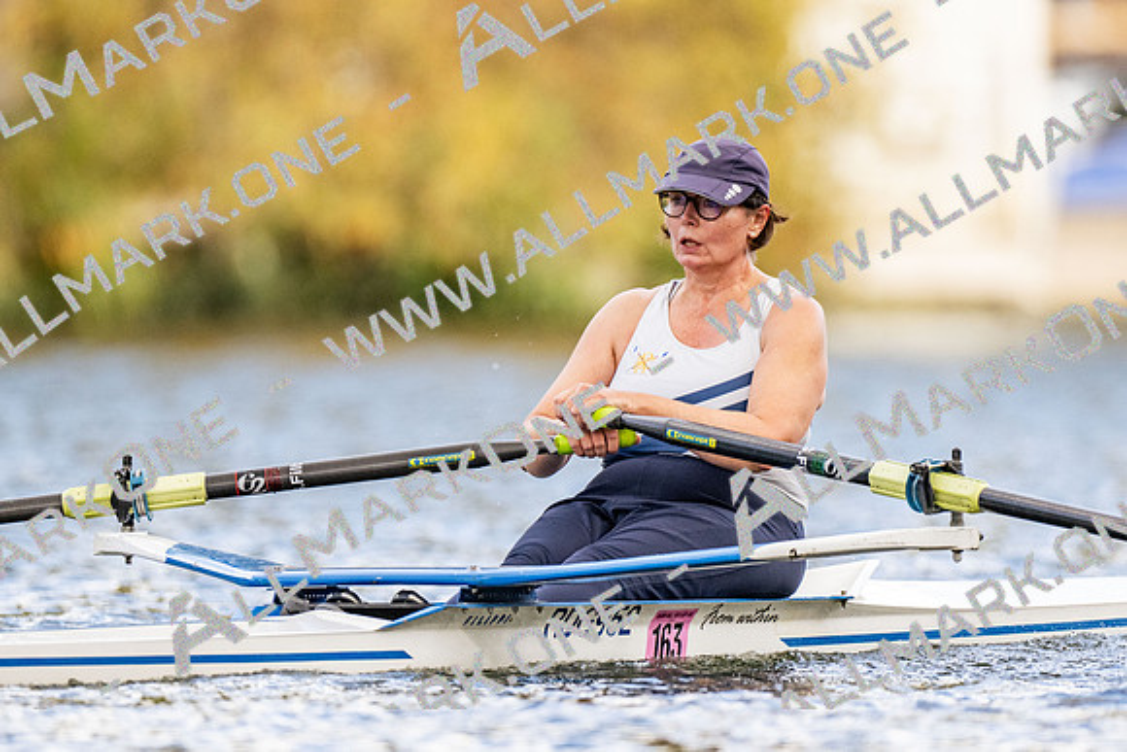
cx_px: 564
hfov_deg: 2.3
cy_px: 376
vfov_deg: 1.5
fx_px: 28195
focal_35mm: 900
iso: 800
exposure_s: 1/2500
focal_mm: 600
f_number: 4
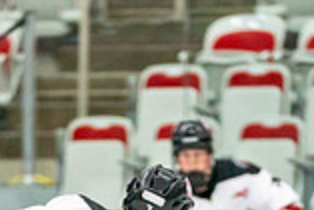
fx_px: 6399
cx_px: 64
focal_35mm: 733
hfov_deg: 2.8
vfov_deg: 1.9
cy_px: 427
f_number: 2.8
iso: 3200
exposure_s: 1/1250
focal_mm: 176
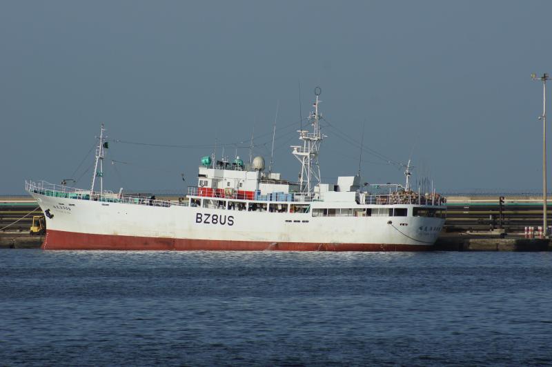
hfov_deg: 6.0
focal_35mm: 345
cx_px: 276
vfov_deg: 4.0
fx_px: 5286
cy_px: 184
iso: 100
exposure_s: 1/400
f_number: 8
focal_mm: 230
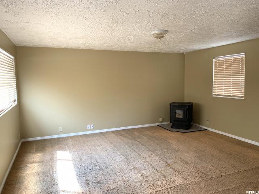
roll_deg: +1.0
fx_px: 195
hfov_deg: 67.3
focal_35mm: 26
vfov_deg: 53.1
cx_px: 130
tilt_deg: -4.8
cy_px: 97
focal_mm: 4.25
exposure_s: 1/107
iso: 100
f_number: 1.8
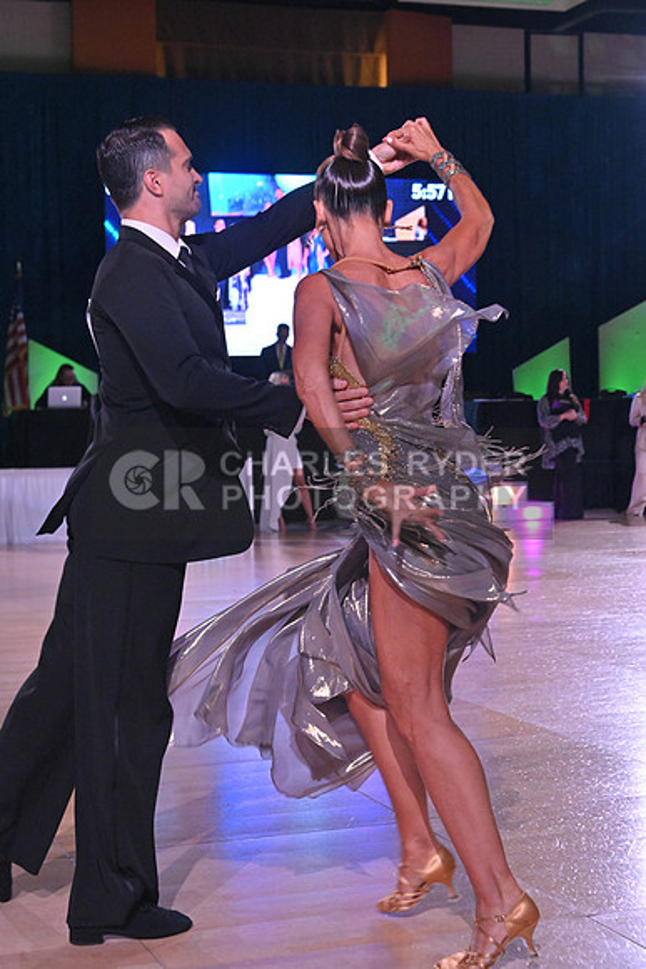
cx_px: 323
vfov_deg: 34.5
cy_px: 484
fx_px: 1560
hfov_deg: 23.4
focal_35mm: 58
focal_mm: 58
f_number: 7.1
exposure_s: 1/400
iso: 4000
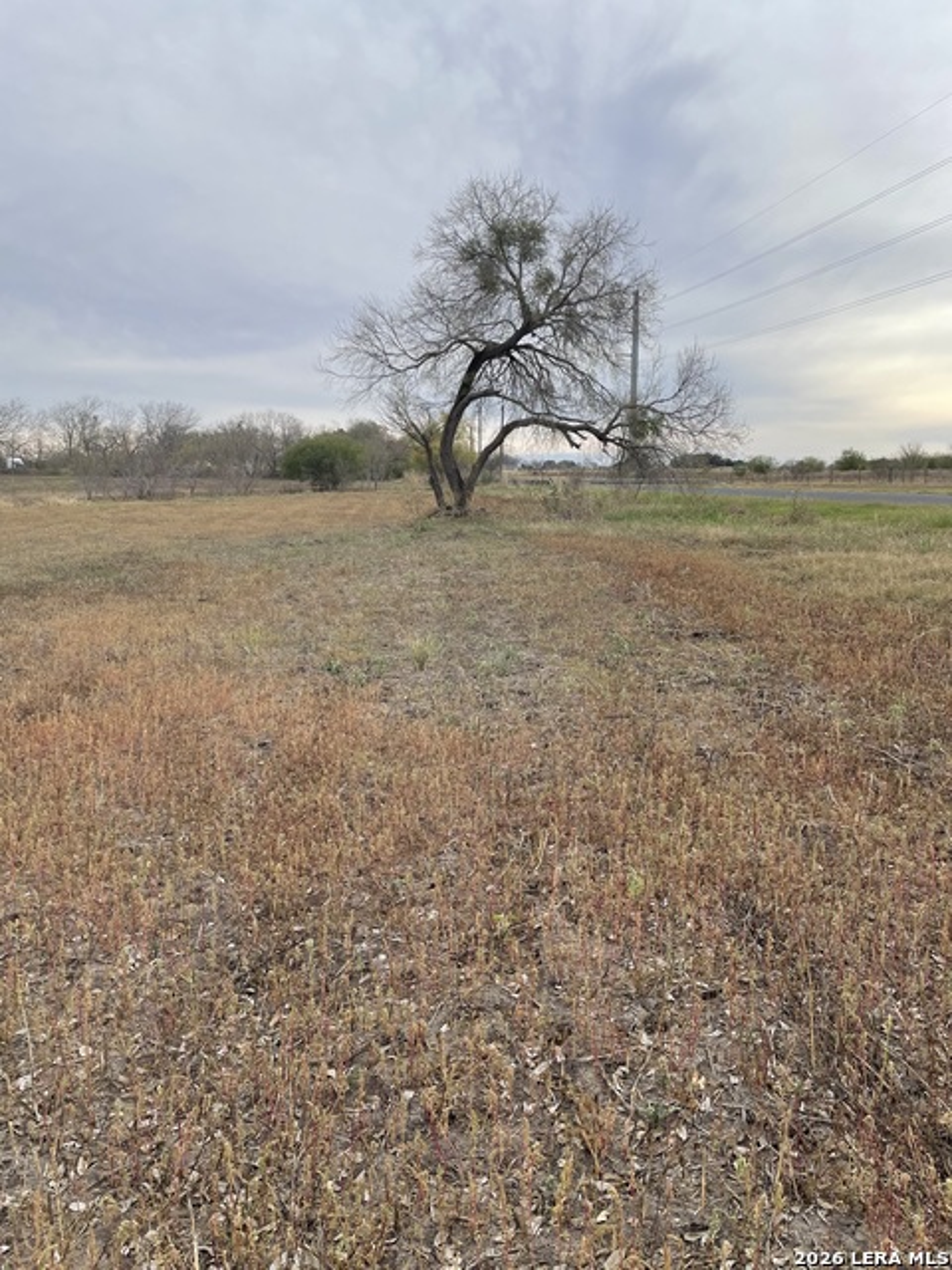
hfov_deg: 53.1
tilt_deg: -7.2
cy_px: 635
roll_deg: +1.1
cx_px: 476
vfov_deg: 67.3
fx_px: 953
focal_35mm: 26
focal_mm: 4.2
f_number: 1.6
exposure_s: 1/2398
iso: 32
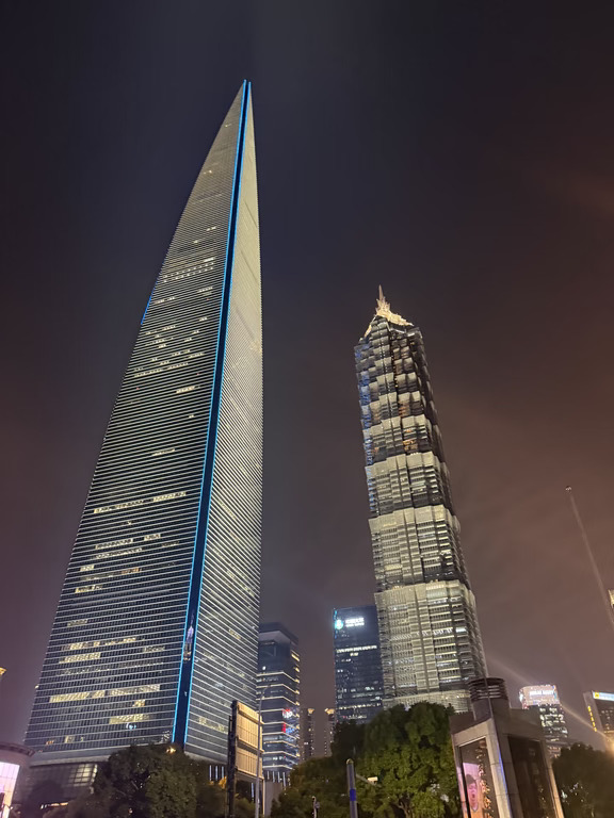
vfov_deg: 71.6
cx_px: 307
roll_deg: +3.7
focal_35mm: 24
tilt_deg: +43.0
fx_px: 568
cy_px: 409
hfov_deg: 56.8
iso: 800
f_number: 1.78
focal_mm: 6.76
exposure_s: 1/47
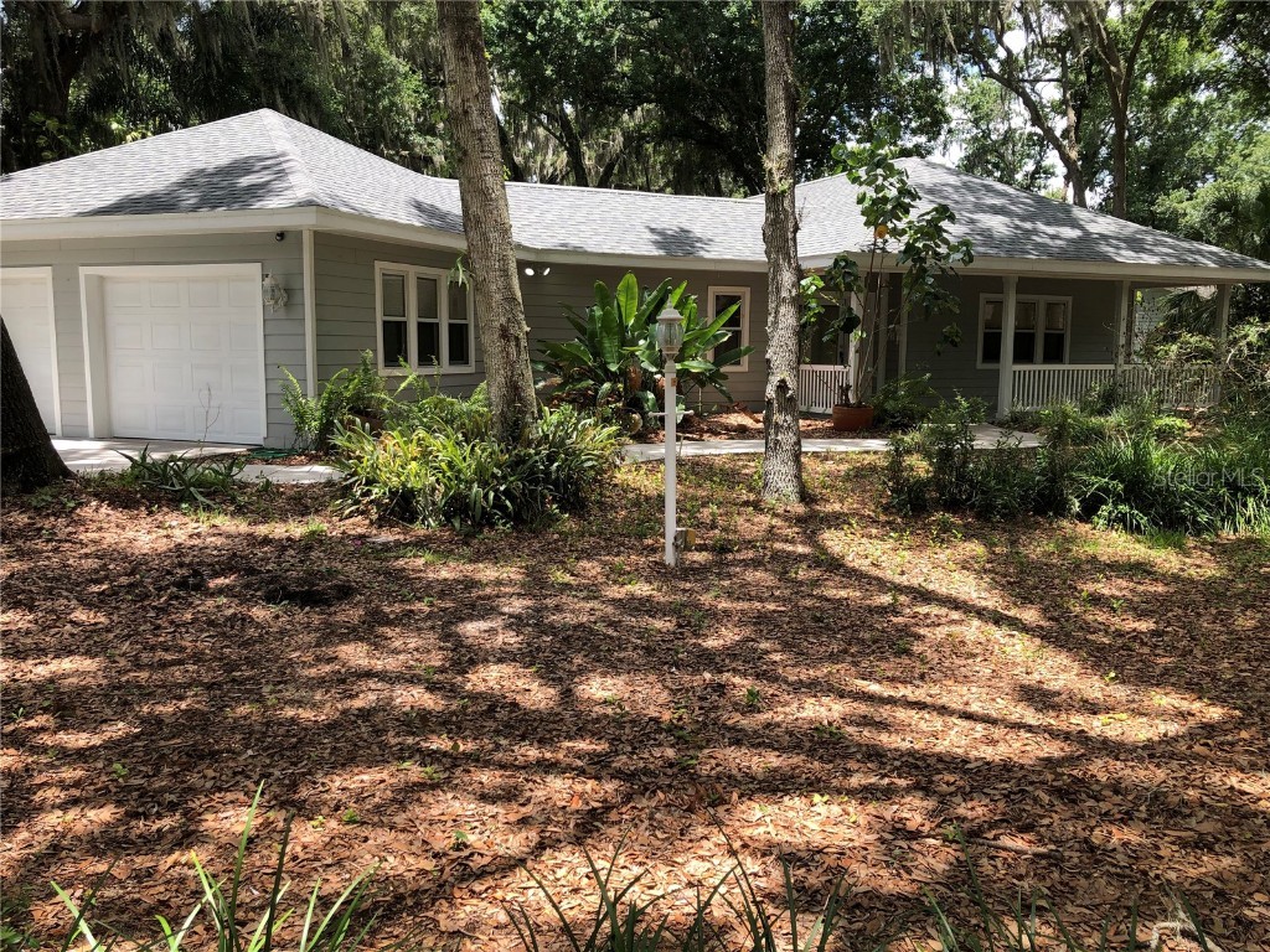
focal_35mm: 28
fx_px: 1027
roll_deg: -1.4
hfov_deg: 63.4
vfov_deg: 49.7
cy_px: 476
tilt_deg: -8.7
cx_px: 635
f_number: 1.8
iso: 20
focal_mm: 3.99
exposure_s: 1/552
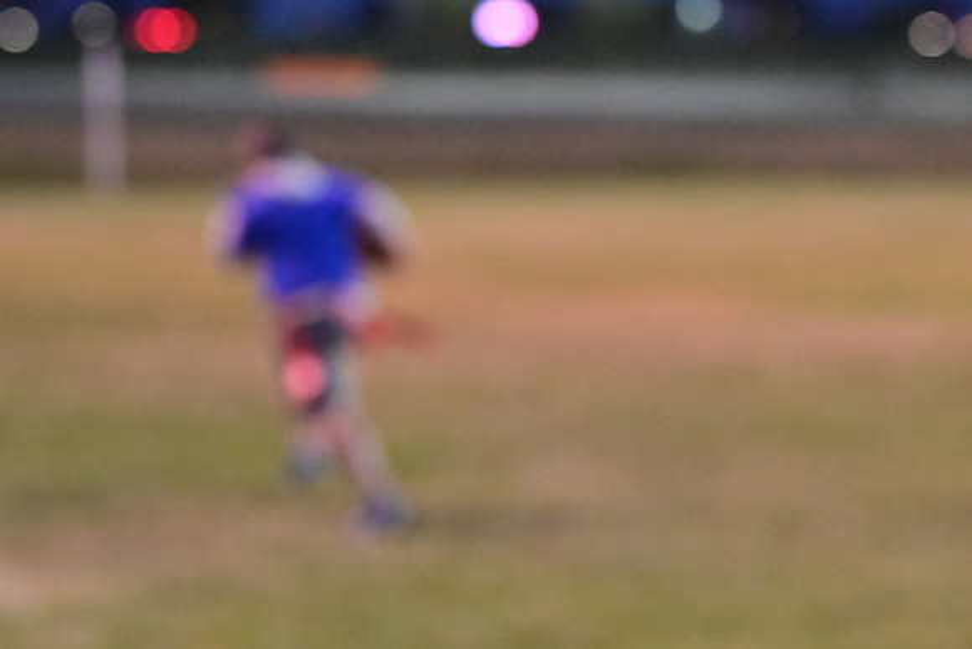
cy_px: 324
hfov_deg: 18.3
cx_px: 486
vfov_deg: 12.2
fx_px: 3025
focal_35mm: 112
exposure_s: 1/320
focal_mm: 75
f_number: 4
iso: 6400
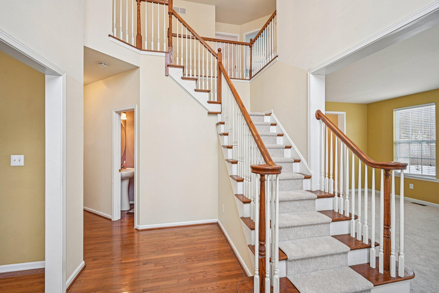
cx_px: 220
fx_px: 195
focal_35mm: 16
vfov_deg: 73.7
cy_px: 146
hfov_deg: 96.7
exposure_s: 1/20
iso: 400
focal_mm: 16
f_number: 8
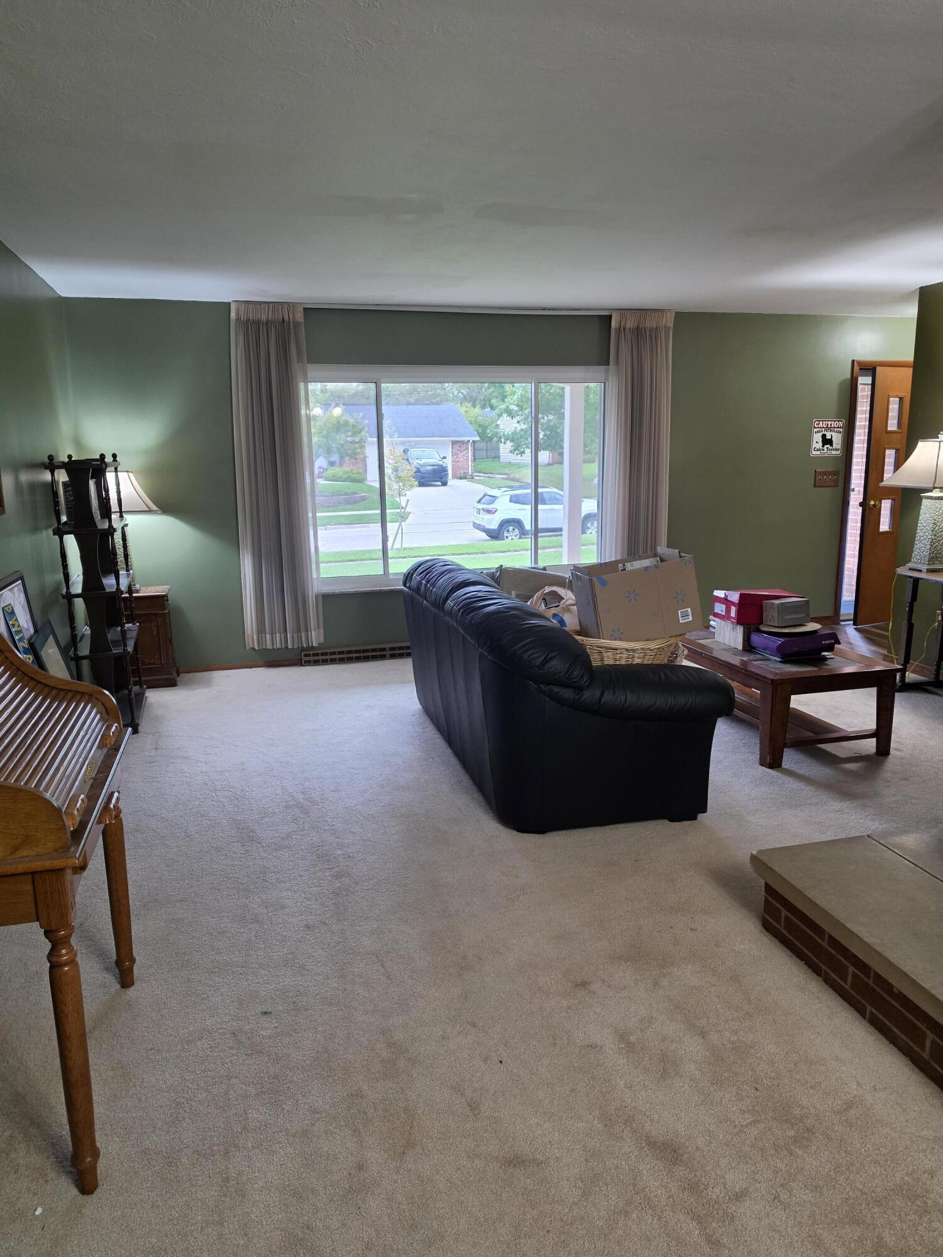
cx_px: 472
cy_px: 628
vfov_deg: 73.9
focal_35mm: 23
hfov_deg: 58.9
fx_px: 835
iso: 200
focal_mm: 6.5
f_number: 1.4
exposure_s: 1/120
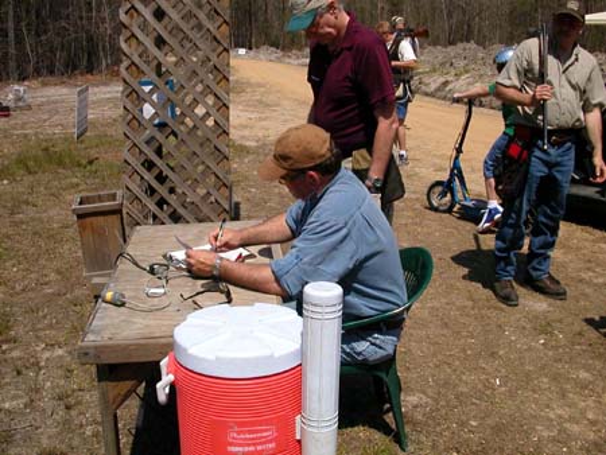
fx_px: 648
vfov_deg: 38.7
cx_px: 303
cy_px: 228
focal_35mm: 37
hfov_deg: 50.1
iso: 100
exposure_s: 1/1057
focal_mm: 5.6
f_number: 4.5
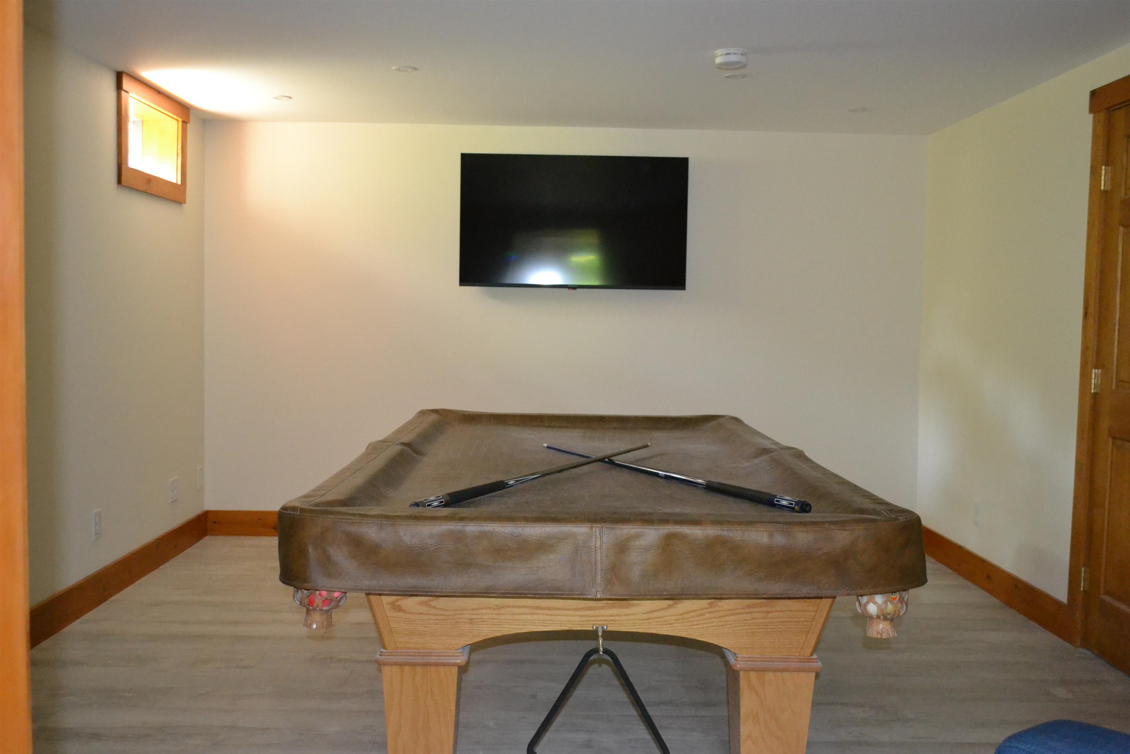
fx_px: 1130
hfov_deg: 53.1
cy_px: 377
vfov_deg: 36.9
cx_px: 565
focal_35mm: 36
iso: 3200
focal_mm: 24
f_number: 4
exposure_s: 1/60
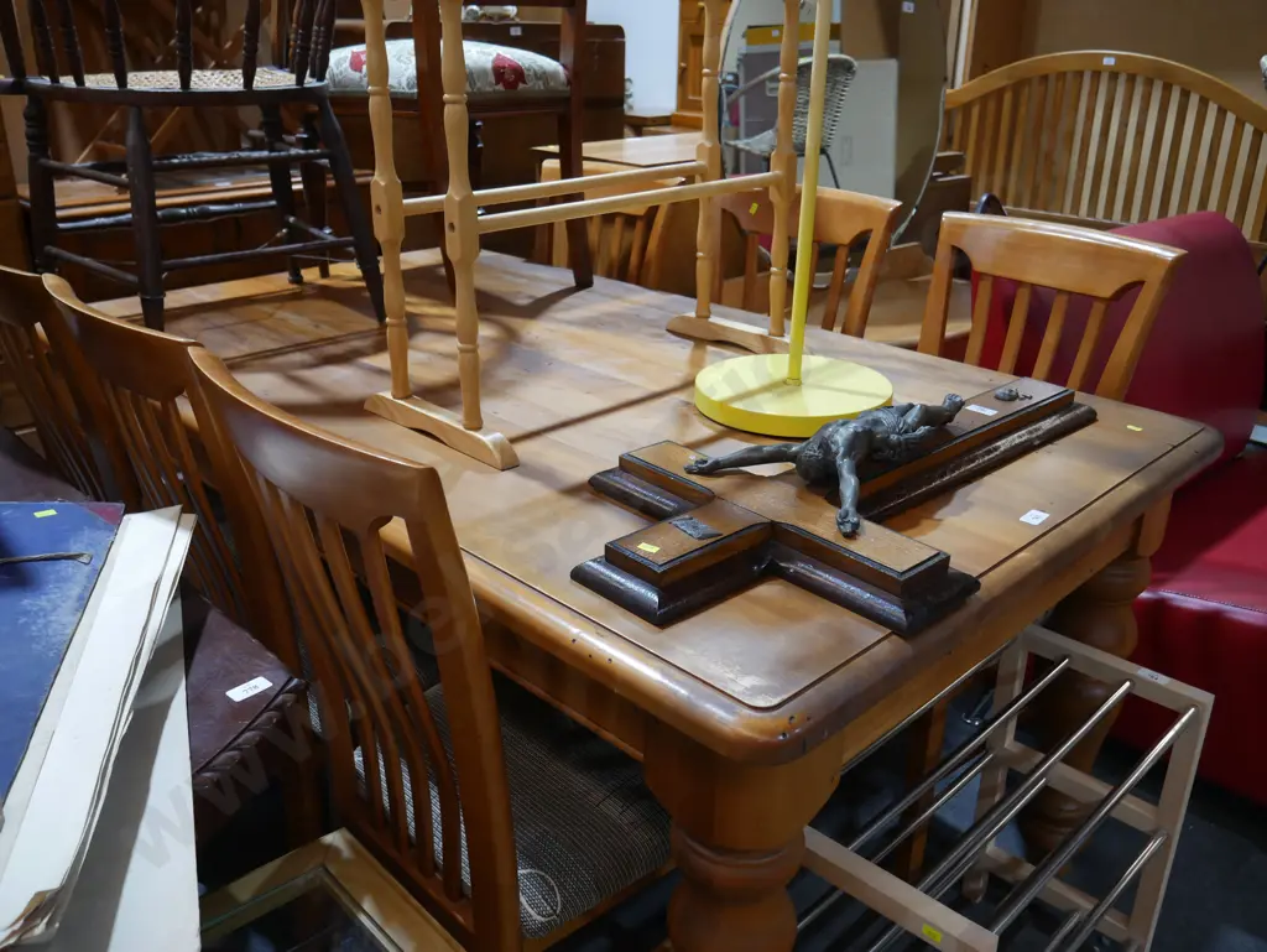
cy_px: 476
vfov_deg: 44.2
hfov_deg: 56.8
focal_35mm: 32
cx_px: 634
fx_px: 1172
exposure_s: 1/60
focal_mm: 16
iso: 400
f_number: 3.6
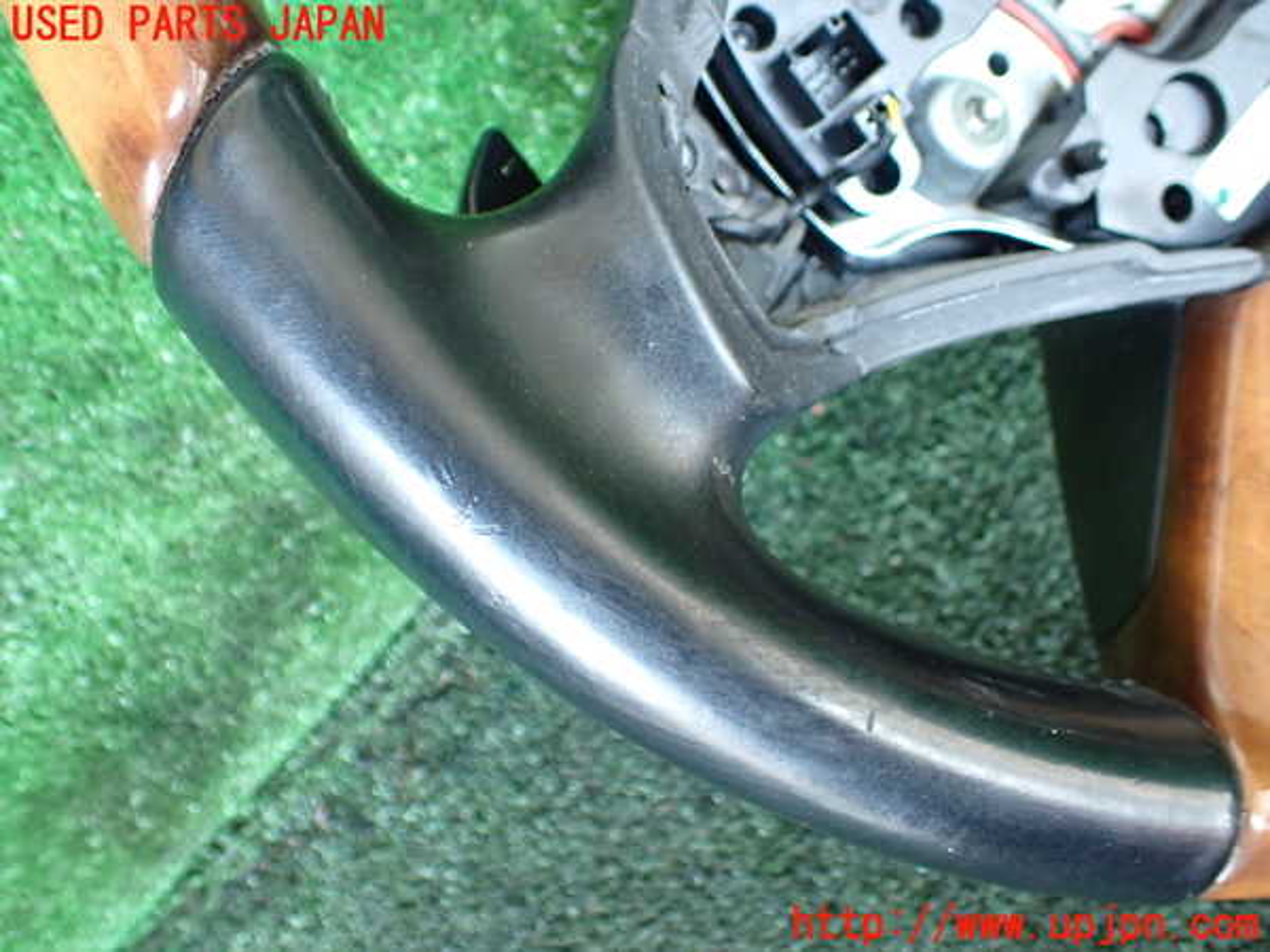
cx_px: 635
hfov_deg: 60.0
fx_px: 1101
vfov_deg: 46.8
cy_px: 476
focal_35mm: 30
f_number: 2.3
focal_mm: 5.4
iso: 640
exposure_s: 1/125
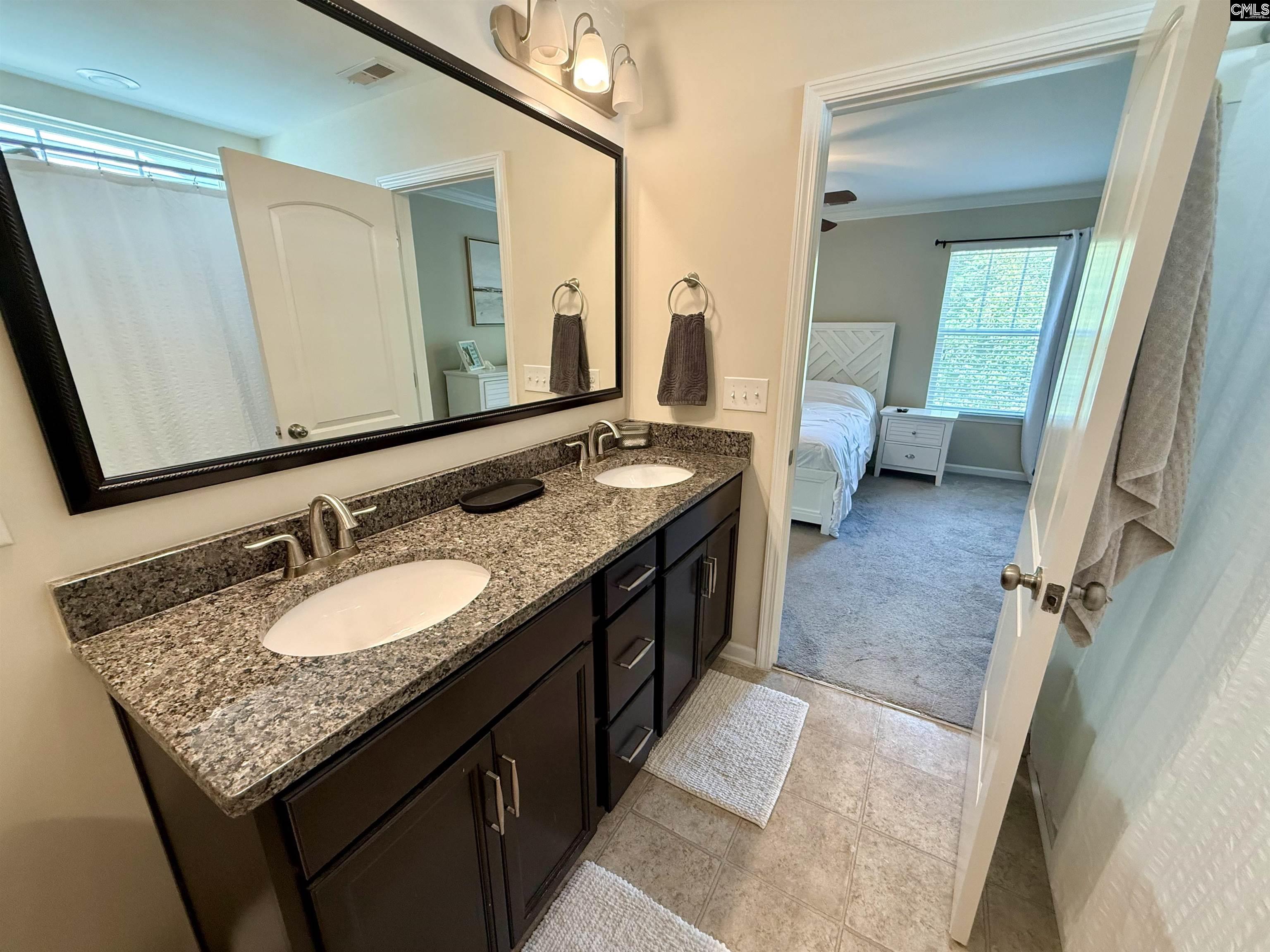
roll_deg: +0.1
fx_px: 514
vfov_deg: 85.7
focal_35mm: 14
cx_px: 635
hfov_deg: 102.1
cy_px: 476
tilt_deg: -16.7
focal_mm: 2.22
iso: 250
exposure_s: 1/60
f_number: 2.2
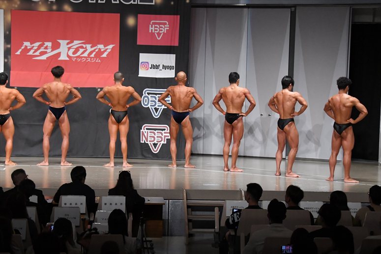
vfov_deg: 14.1
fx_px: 1026
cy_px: 127
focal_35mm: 97
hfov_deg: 21.0
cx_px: 190
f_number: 5.6
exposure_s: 1/400
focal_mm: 65
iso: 6400
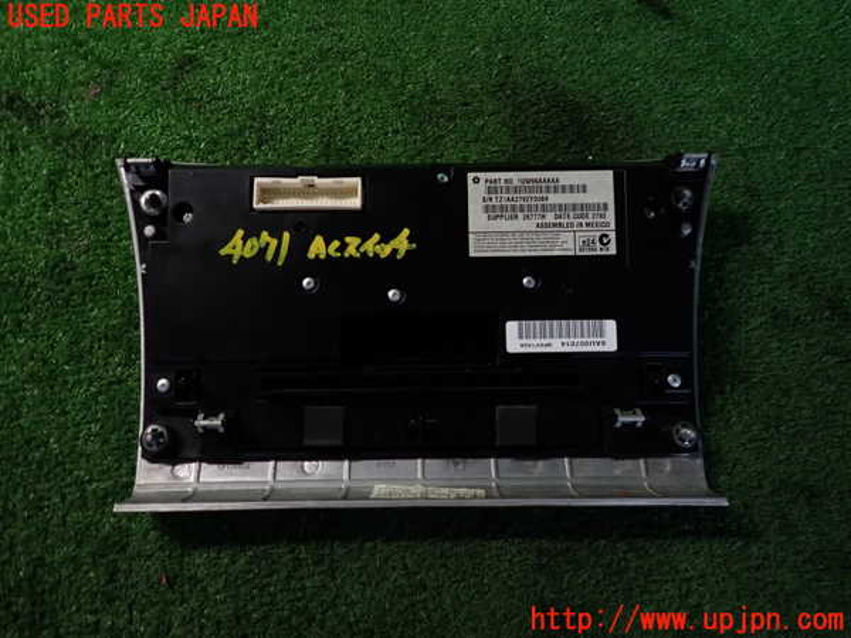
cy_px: 319
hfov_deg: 69.4
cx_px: 426
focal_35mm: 25
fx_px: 615
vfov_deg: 54.9
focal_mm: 4.5
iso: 200
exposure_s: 1/30
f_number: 2
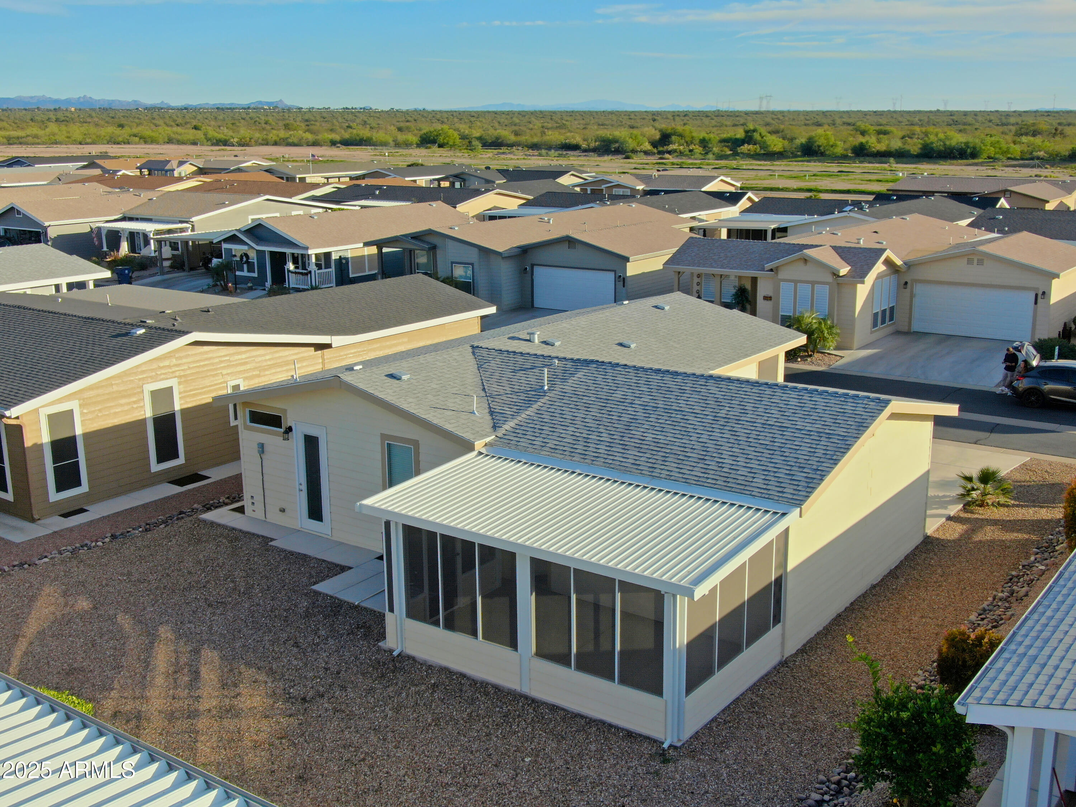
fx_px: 1212
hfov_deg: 47.9
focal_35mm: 39
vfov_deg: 36.8
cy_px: 404
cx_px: 538
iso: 100
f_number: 3.4
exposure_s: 1/60
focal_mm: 6.77
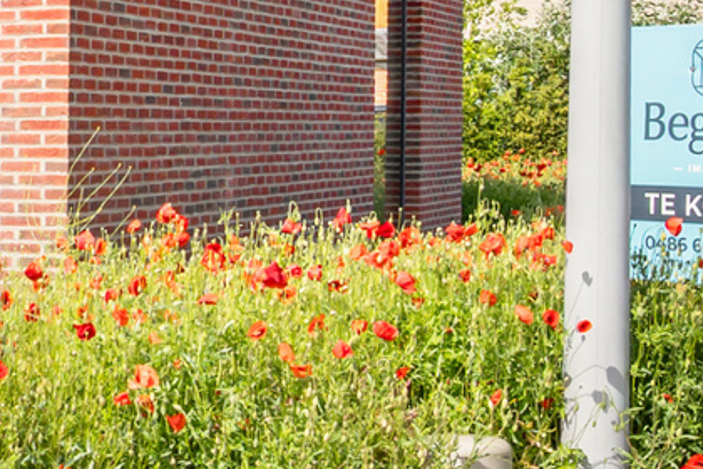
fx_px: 2109
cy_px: 45
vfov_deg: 12.6
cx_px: -874
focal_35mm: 108
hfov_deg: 14.3
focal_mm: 21
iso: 200
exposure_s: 1/60
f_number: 11
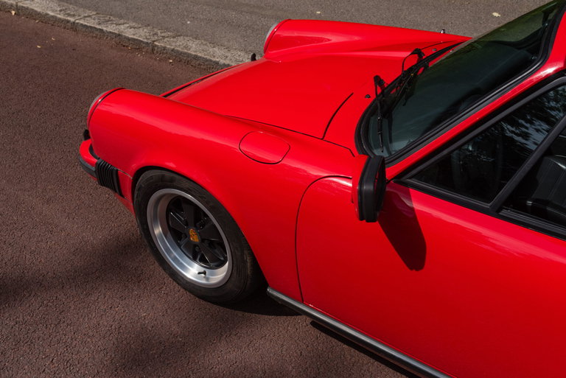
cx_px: 283
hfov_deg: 54.4
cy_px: 189
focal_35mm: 35
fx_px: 551
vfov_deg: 37.9
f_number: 9
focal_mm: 35
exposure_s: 1/1000
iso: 1600
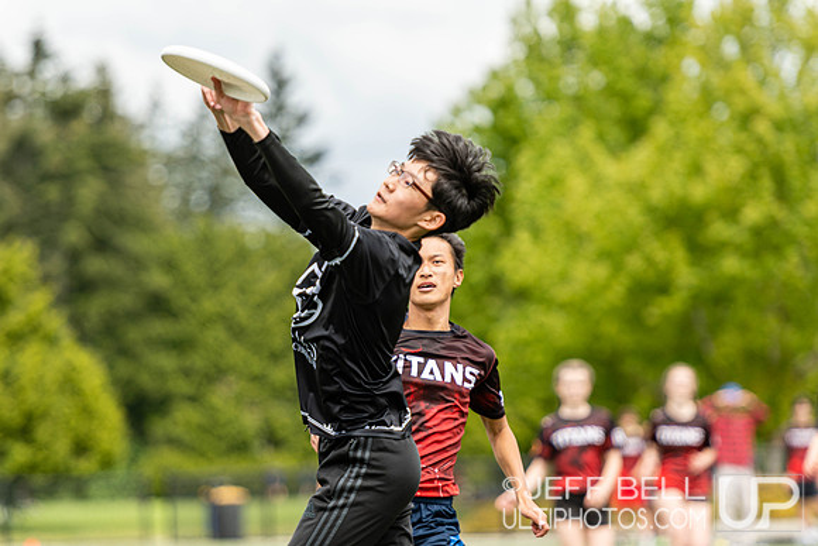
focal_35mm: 278
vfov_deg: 5.0
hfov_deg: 7.4
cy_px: 273
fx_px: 6307
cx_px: 409
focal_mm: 185
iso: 125
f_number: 2.8
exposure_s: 1/1000
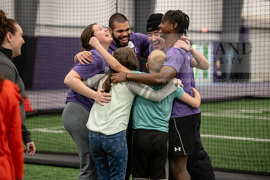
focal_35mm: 116
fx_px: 870
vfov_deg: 11.8
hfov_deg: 17.6
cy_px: 90
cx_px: 135
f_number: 3.2
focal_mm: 116
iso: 4000
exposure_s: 1/320
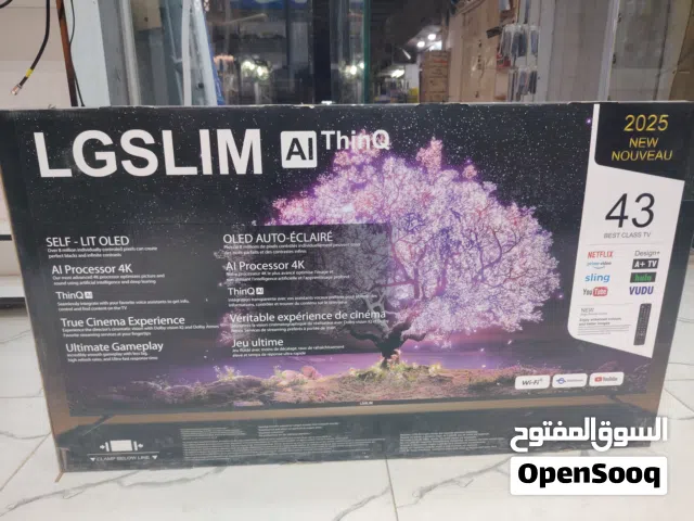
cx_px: 347
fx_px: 481
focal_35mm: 24
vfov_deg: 56.8
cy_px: 260
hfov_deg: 71.6
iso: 144
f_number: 1.75
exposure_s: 1/50
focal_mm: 5.25
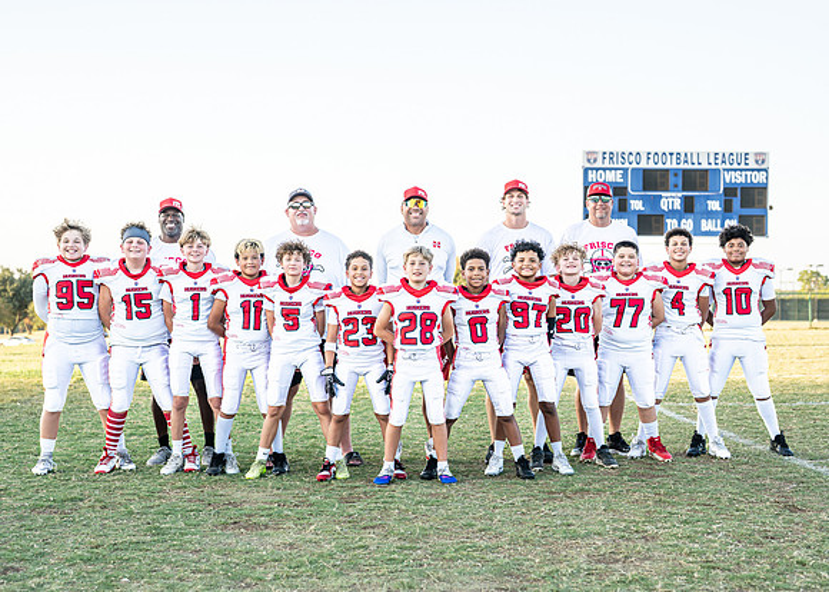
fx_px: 1389
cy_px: 325
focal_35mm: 59
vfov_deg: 24.0
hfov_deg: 33.2
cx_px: 412
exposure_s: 1/1600
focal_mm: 50
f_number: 2.8
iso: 500
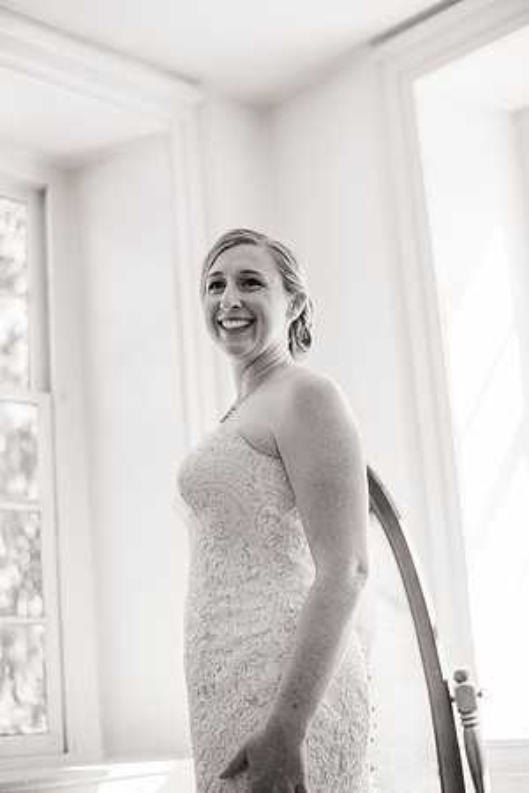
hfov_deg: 27.0
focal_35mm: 50
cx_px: 264
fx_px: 1102
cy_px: 396
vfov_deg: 39.6
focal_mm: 50
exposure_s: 1/800
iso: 640
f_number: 2.2
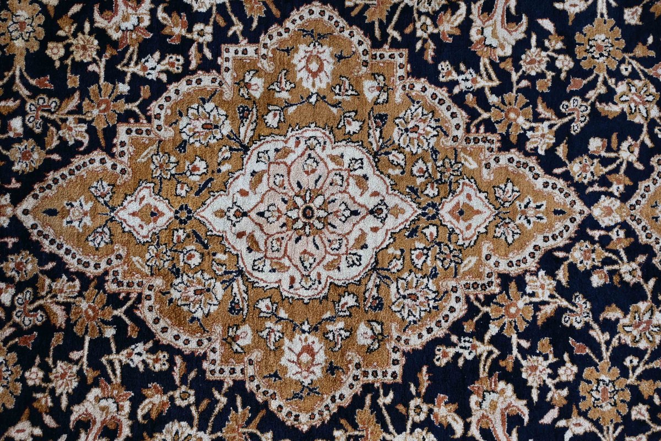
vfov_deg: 28.5
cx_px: 330
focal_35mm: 47
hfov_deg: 41.7
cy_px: 220
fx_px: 867
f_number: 5
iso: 320
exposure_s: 1/250
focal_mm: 31.5
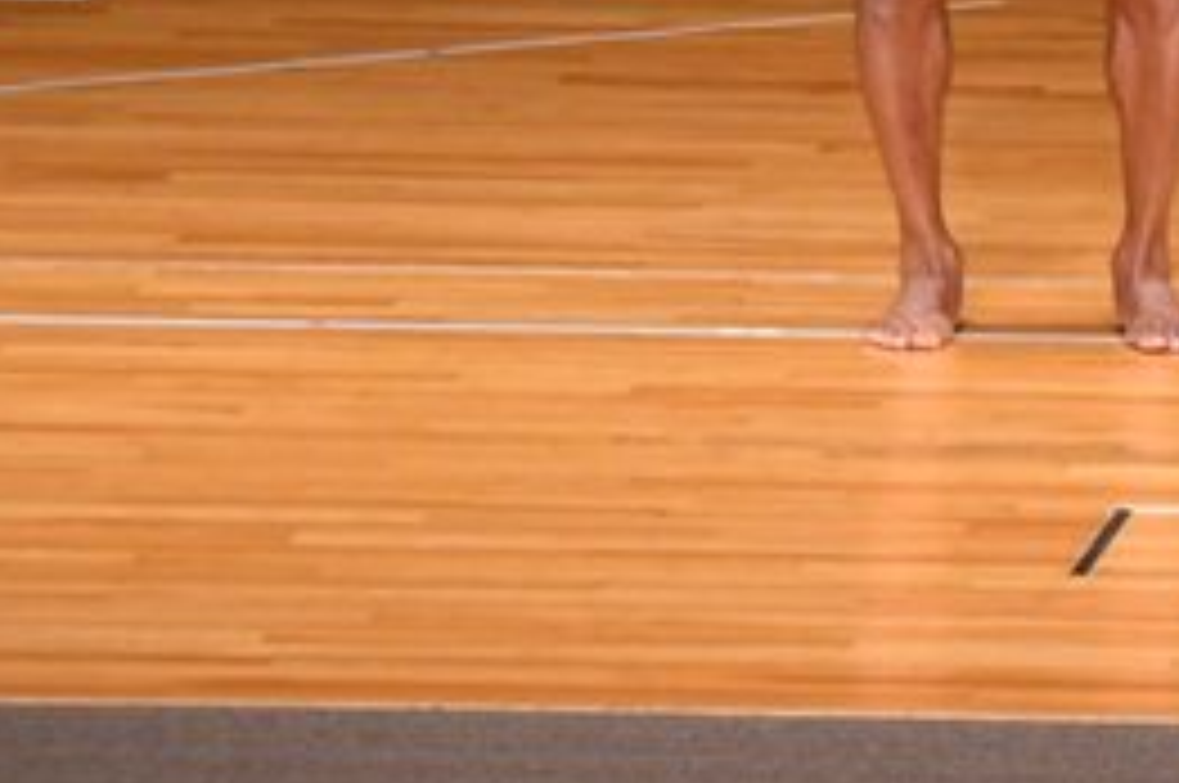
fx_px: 19560
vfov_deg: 2.3
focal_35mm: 598
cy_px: -158
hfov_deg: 3.4
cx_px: 1546
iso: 4000
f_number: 5.6
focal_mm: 135
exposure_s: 1/400
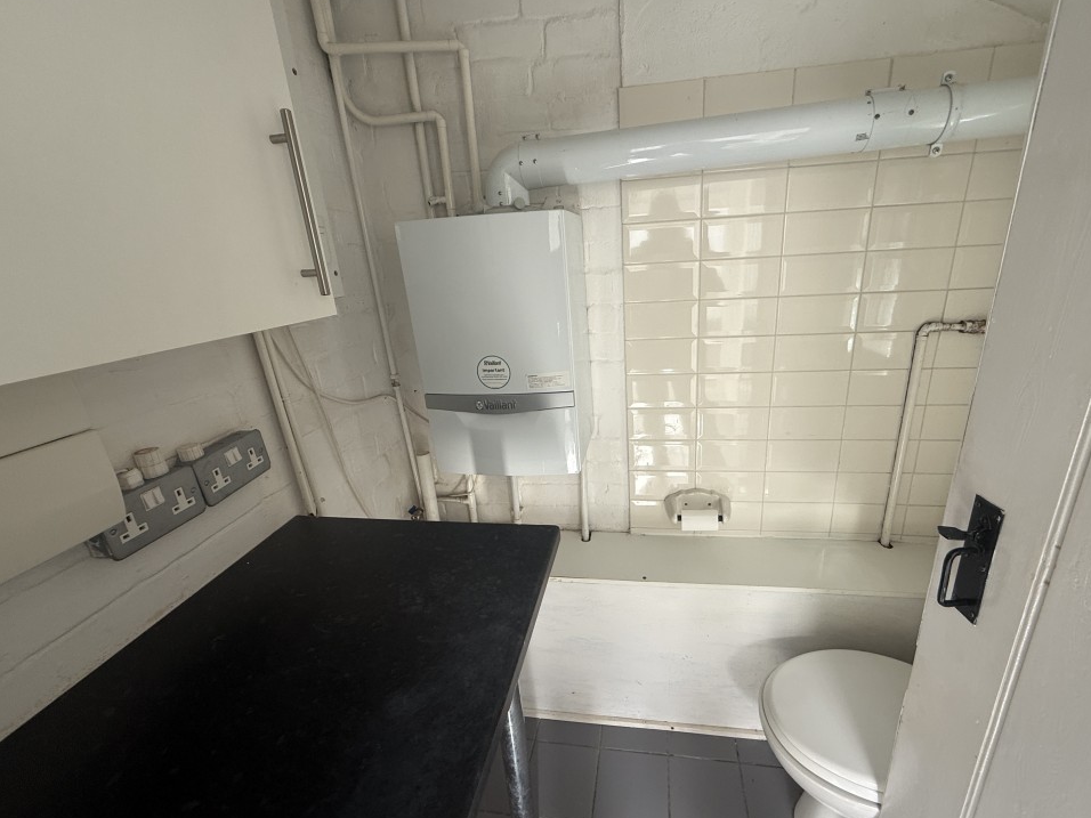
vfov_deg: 81.7
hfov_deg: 98.0
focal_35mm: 15
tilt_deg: -17.2
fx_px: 473
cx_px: 583
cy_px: 405
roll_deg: +3.0
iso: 100
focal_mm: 2.22
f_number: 2.2
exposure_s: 1/99
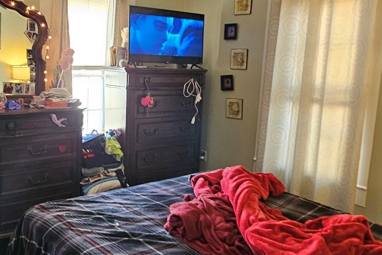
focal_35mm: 34
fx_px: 361
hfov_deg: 55.1
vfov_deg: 38.9
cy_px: 121
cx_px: 142
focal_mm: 2.2
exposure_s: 1/30
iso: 320
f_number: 2.2
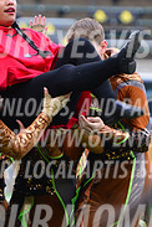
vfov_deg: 3.5
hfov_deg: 2.3
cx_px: 47
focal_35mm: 590
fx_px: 3736
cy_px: 135
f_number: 4.5
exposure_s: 1/320
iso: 640
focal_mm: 240
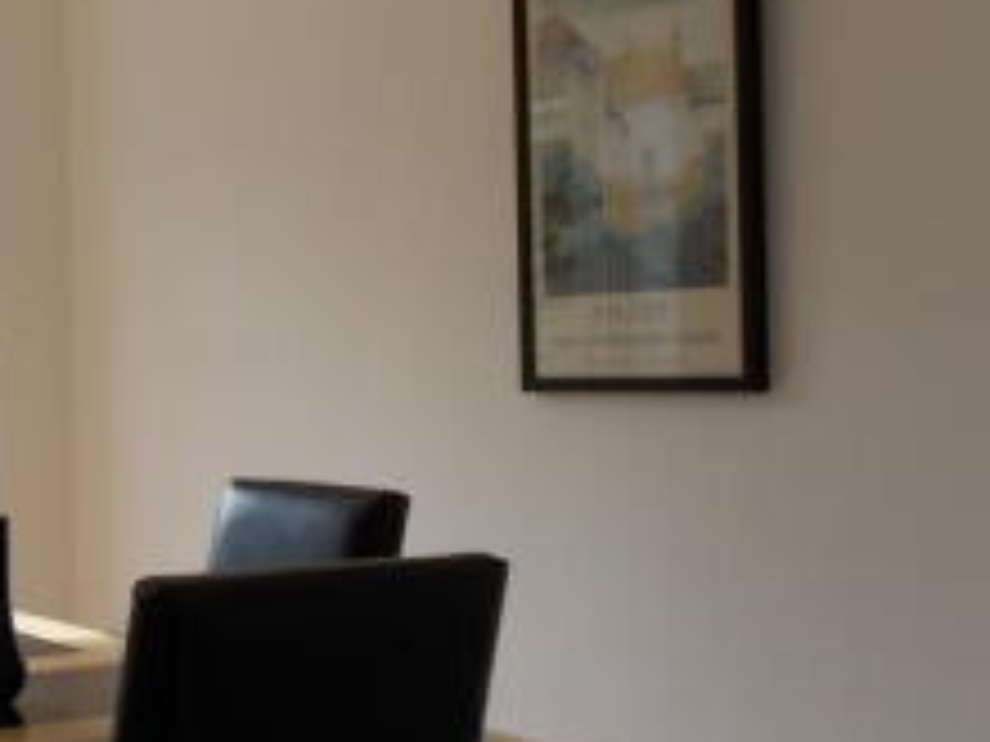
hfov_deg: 29.3
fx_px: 1745
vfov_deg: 24.0
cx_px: -38
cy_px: 411
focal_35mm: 61
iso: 80
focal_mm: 4
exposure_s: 1/320
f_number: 3.1
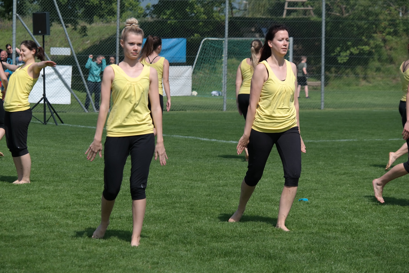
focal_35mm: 160
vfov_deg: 8.6
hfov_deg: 12.8
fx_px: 1817
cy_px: 136
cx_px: 204
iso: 100
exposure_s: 1/400
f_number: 6.3
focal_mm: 104
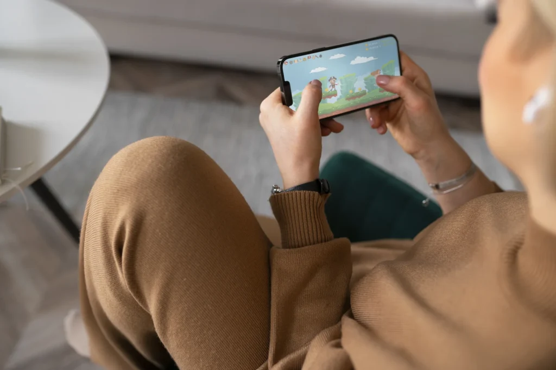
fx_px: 540
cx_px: 278
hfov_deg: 54.5
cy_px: 185
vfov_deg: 37.8
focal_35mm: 35
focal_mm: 35
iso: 500
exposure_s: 1/200
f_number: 2.8
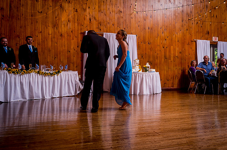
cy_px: 63
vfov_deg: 34.7
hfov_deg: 49.5
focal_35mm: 38
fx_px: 240
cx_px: 155
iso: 200
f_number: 5.6
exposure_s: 1/125
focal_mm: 28
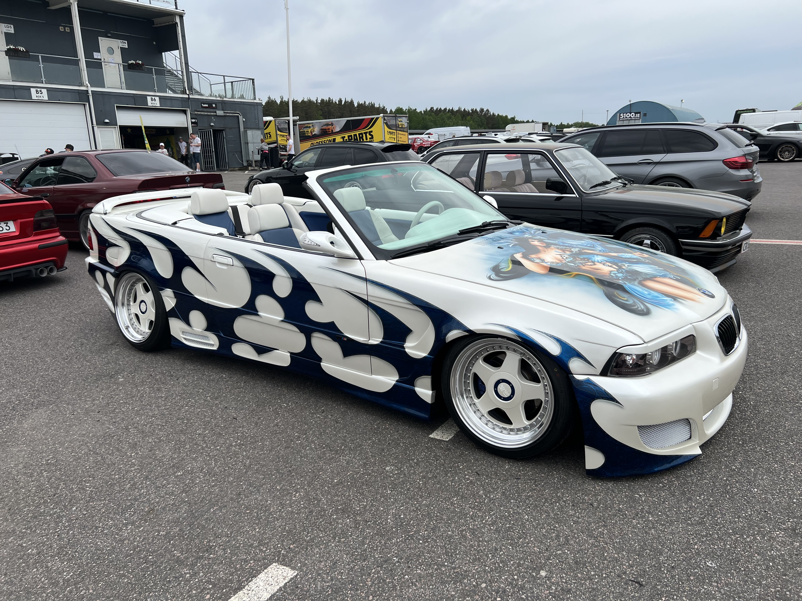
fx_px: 602
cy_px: 300
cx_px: 401
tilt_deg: -15.9
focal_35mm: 26
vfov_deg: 53.1
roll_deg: +2.1
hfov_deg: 67.3
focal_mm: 5.7
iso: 50
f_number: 1.5
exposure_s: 1/1779
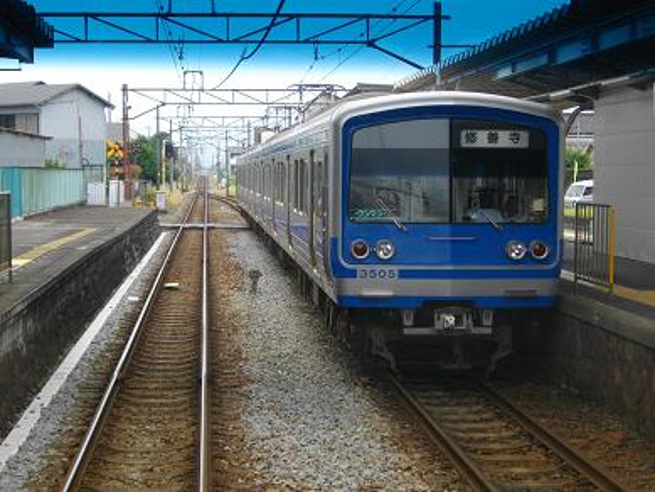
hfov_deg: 25.3
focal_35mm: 77
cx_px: 328
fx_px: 1457
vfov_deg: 19.1
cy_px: 246
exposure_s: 1/200
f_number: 4.6
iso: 100
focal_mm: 13.7
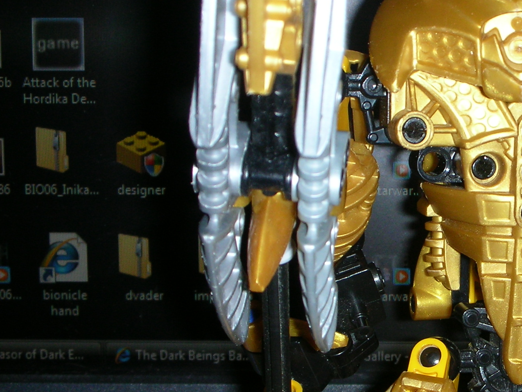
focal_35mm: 97
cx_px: 450
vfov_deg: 15.2
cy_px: 214
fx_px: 1463
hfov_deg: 19.9
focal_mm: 7.7
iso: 50
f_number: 3.5
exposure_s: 1/60.1
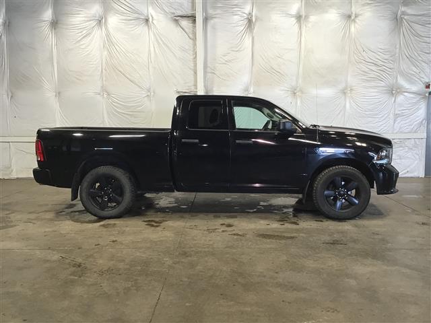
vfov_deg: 45.4
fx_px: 386
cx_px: 216
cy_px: 162
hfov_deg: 58.4
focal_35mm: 31
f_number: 2.4
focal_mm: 3.3
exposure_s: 1/30
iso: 64
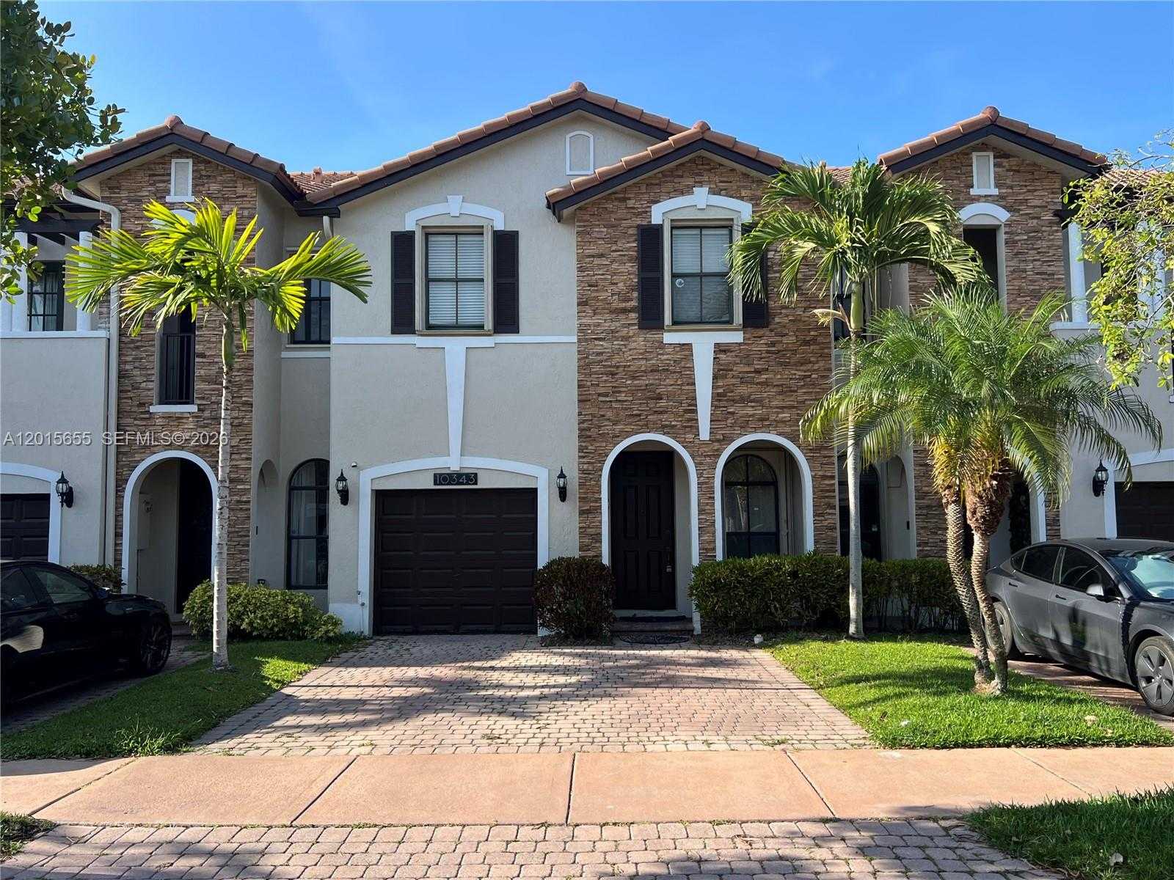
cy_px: 440
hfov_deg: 67.3
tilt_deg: +4.2
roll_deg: -1.1
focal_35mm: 26
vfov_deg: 53.1
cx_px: 587
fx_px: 882
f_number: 1.5
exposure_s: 1/1468
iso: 50
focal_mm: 5.7
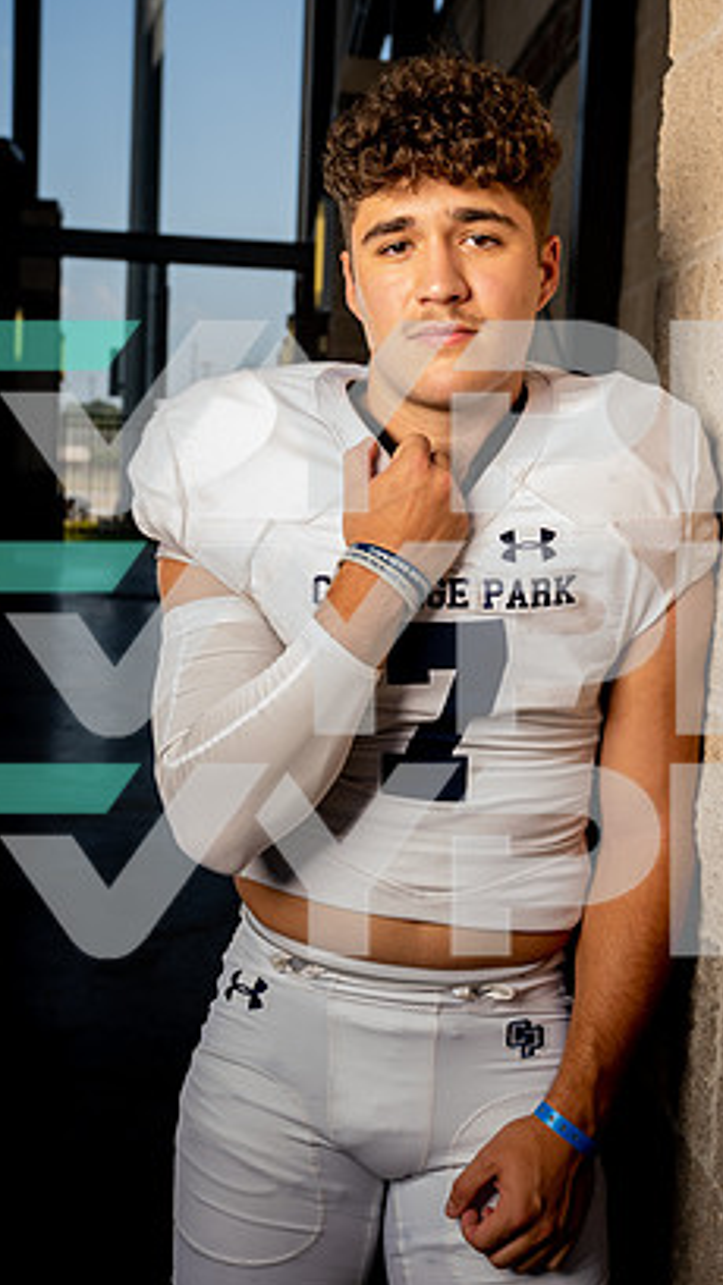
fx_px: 1807
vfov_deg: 39.2
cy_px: 641
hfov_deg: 22.6
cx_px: 421
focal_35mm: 53
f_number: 6.3
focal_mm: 46
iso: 80
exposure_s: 1/250
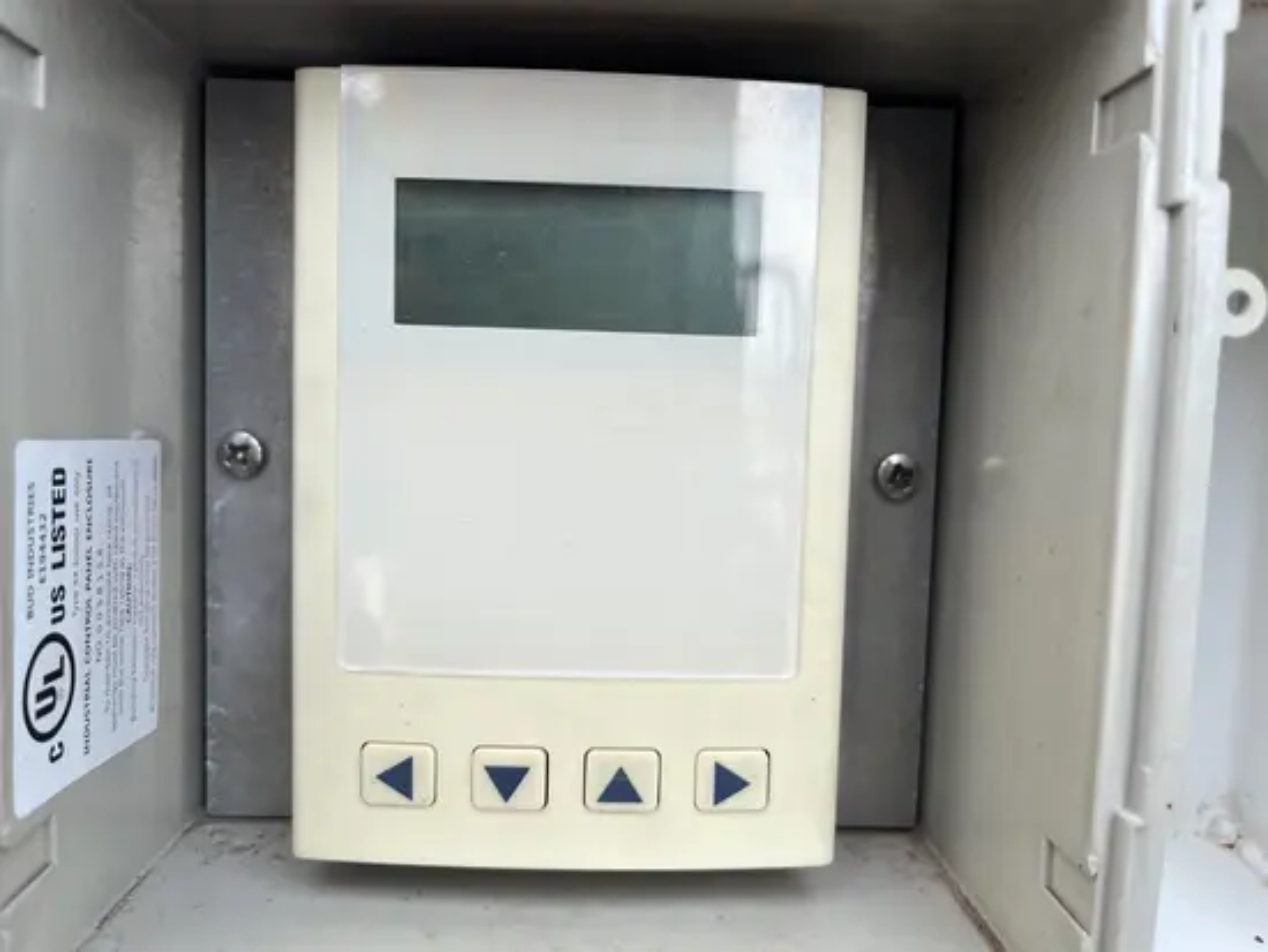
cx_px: 634
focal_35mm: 26
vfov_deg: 53.1
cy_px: 476
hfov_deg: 67.3
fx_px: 953
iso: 50
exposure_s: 1/1140
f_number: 1.6
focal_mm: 5.1
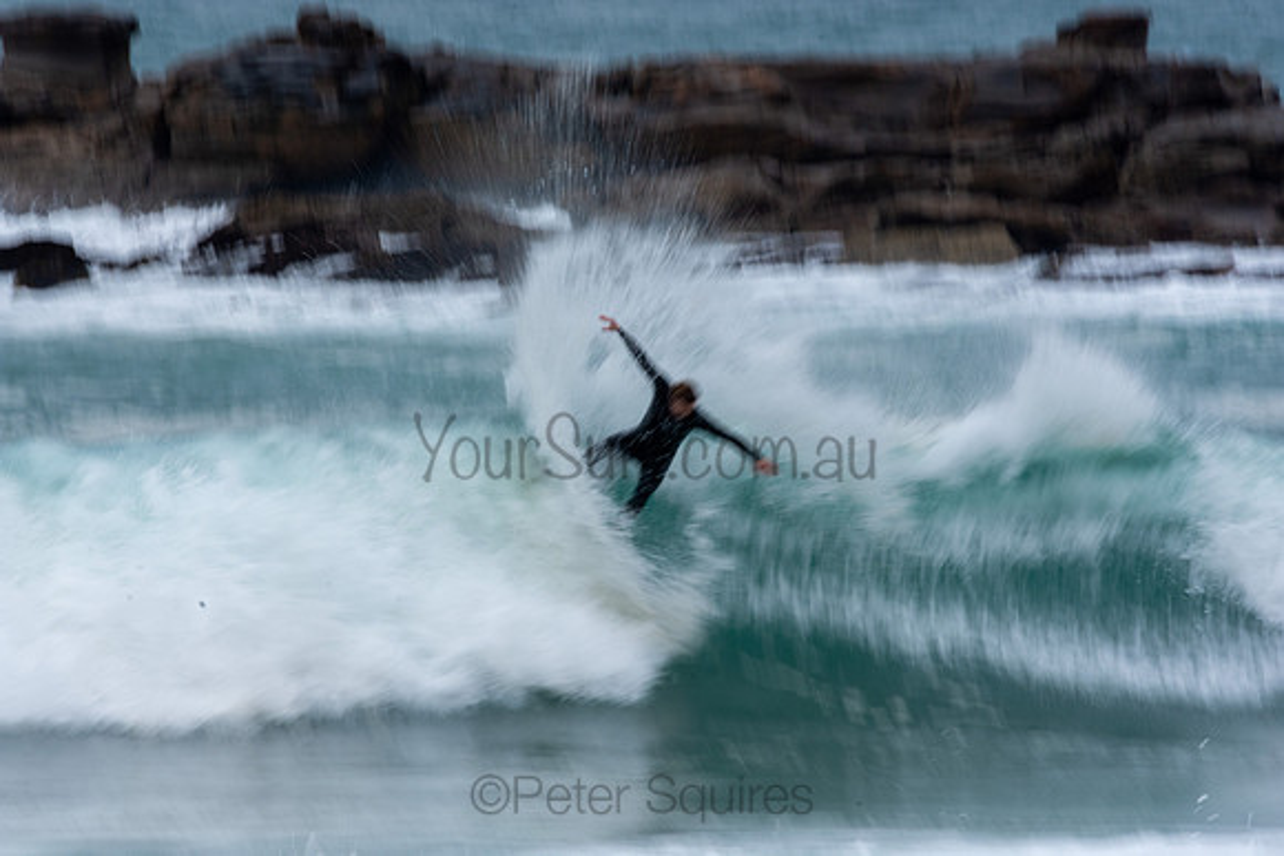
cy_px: 428
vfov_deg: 1.8
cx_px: 642
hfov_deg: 2.7
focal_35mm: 750
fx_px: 26755
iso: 100
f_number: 25
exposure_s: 1/25
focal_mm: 500
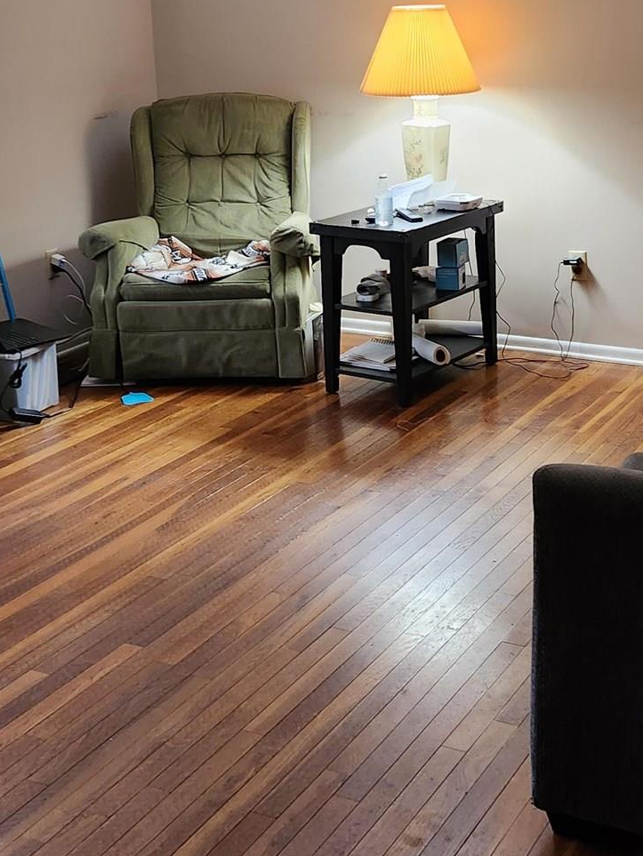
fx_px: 1361
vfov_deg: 34.8
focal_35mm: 55
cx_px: 424
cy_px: 338
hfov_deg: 26.4
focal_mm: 5.4
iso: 500
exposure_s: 1/60
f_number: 1.8
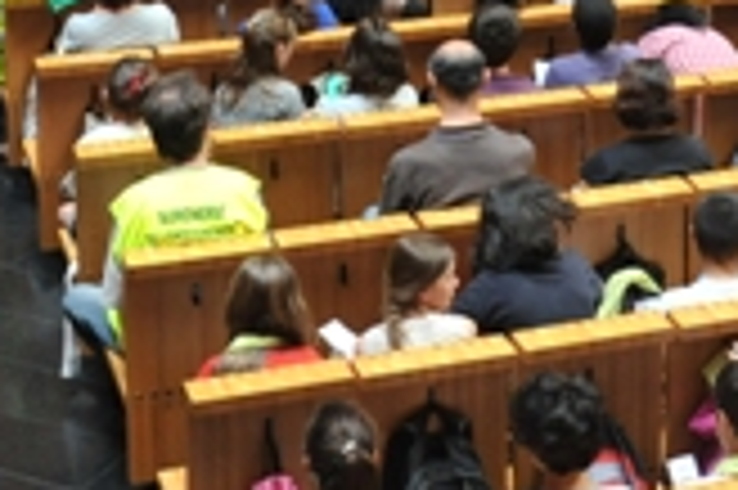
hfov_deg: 18.7
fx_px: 2232
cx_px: 482
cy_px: -360
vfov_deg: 11.7
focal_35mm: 109
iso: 2000
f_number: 4
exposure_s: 1/500
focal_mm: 28
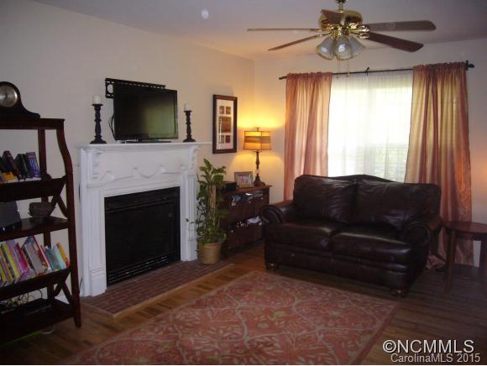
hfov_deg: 63.4
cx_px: 244
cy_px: 183
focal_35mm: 28
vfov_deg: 49.8
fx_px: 394
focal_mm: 4.6
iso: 200
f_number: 2.8
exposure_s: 1/30
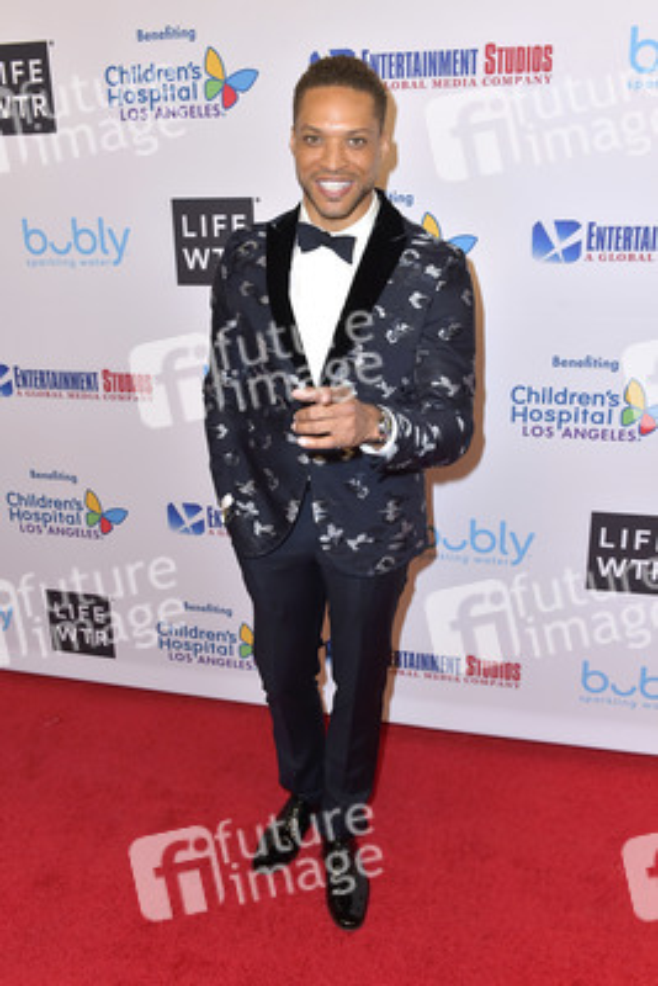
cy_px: 493
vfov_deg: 63.6
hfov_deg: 45.0
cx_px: 329
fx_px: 794
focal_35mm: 29
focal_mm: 29
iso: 320
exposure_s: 1/250
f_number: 6.3
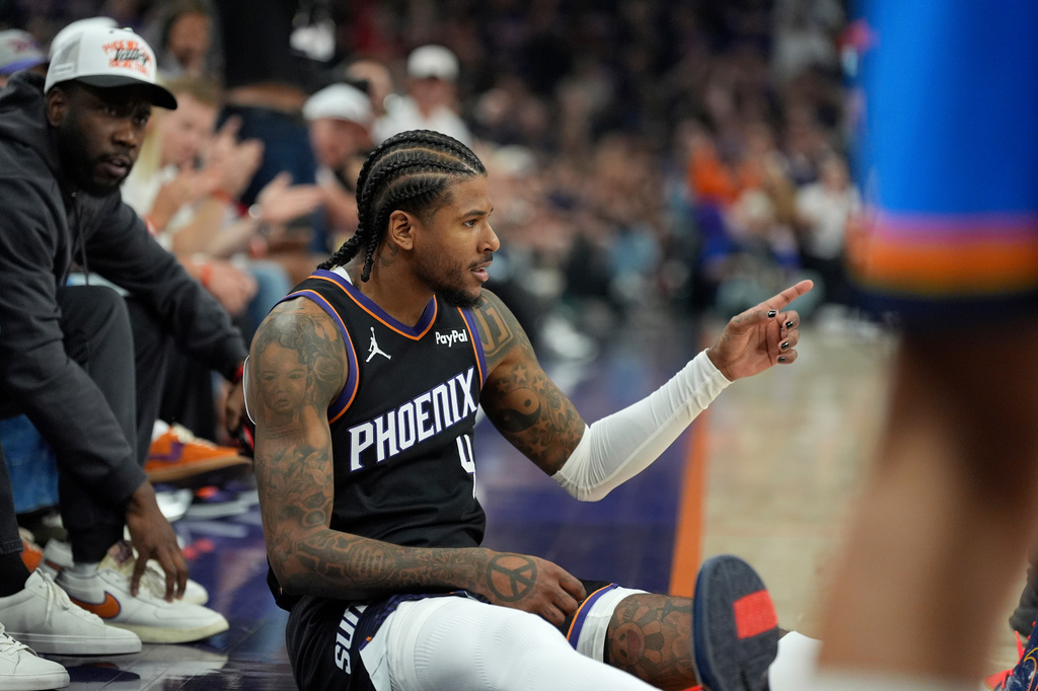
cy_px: 346
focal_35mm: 144
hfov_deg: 14.3
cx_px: 519
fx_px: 4150
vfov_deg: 9.5
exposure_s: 1/3200
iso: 3200
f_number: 2.8
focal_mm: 144
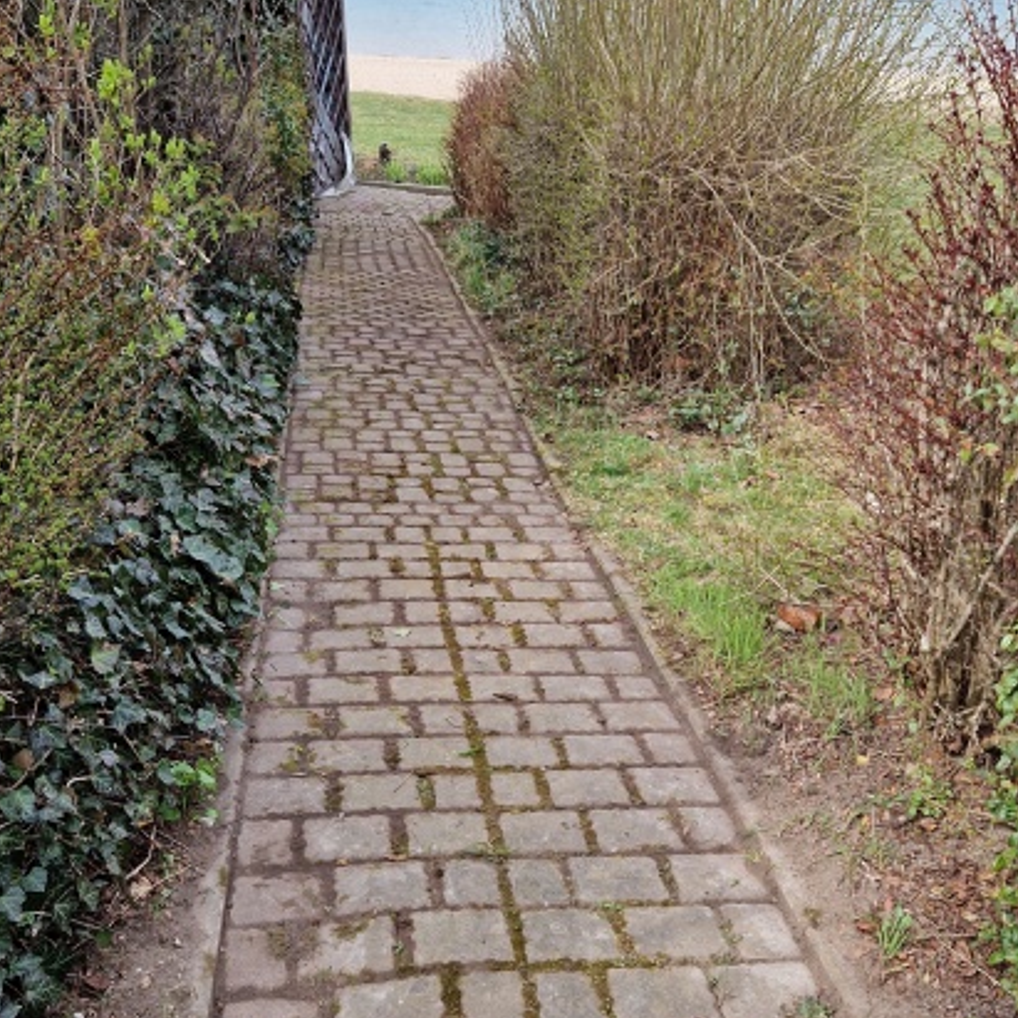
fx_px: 1264
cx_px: 476
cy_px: 617
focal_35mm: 38
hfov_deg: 43.8
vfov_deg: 43.6
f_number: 1.8
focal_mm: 5.4
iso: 50
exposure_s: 1/550
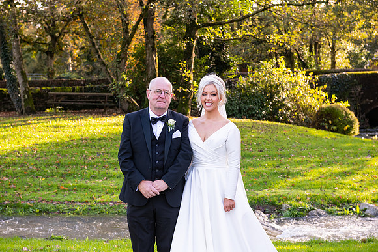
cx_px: 189
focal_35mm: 70
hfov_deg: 28.8
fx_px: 735
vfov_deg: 19.5
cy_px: 126
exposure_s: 1/160
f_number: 6.3
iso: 500
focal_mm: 70
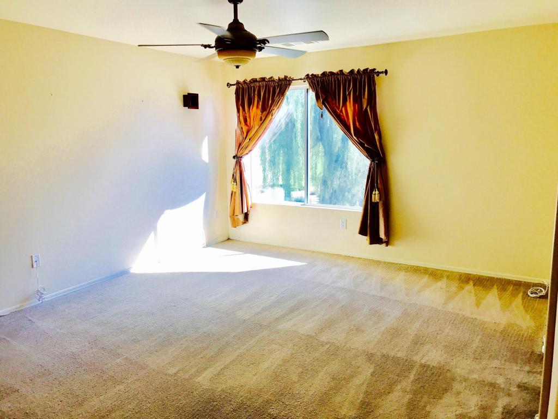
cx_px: 279
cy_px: 210
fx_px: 451
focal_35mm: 28
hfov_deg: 63.4
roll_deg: +0.6
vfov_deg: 49.7
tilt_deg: -9.3
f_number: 1.8
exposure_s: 1/146
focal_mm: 3.99
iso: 20
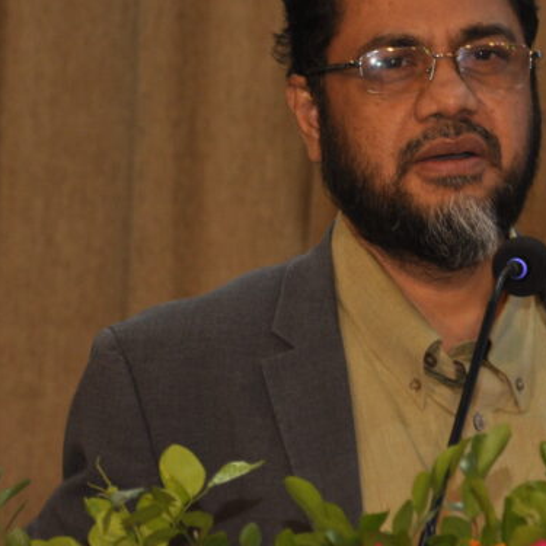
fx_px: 6516
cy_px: 261
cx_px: 274
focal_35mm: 365
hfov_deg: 4.8
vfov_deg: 4.8
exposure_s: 1/80
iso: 640
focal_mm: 105
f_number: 5.6
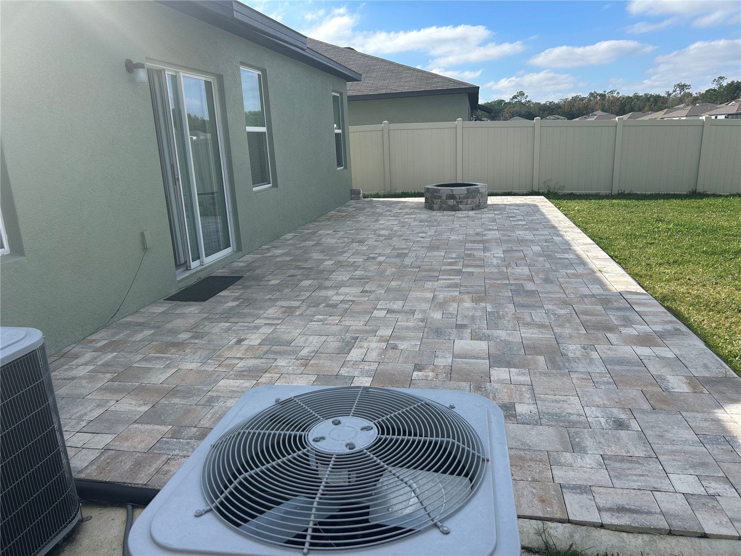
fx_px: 557
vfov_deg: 53.1
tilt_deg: -14.6
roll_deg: +3.0
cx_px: 370
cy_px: 278
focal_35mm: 26
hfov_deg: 67.3
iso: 50
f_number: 1.5
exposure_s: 1/3356
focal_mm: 5.7
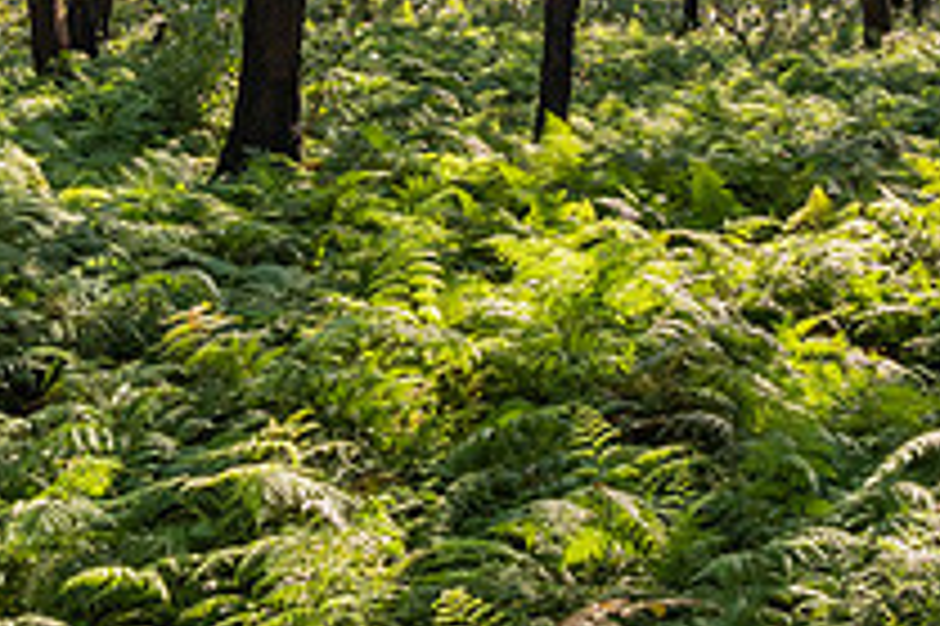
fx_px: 1957
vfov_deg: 17.5
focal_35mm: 75
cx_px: 423
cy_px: -88
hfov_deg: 27.0
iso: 400
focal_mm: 18
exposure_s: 1/200
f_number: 7.1
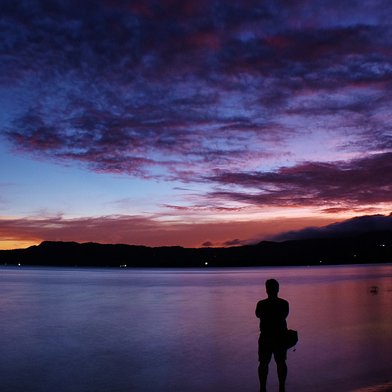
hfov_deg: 30.0
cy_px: 150
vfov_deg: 29.9
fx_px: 730
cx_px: 165
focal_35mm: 57
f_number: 8
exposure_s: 8
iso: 200
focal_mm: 18
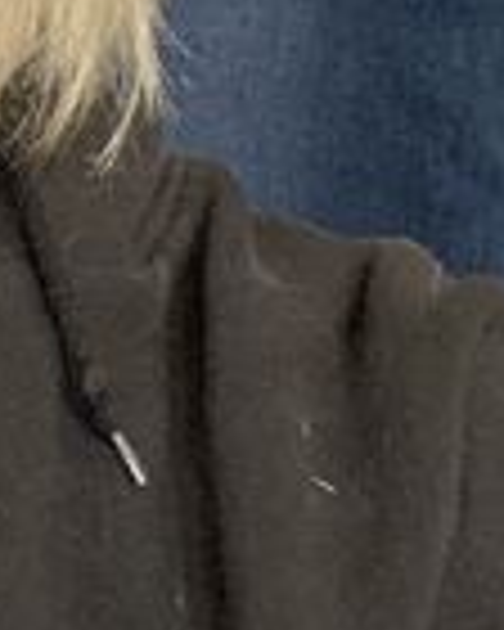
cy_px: -207
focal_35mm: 132
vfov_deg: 14.0
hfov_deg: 11.1
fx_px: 2461
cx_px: -328
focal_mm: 2.71
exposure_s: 1/60
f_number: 2.2
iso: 320
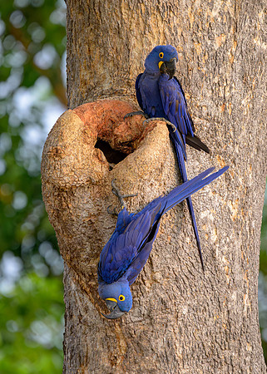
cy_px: 189
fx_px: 9484
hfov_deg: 1.6
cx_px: 203
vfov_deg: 2.3
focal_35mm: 893
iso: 3600
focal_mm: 560
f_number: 5
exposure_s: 1/800
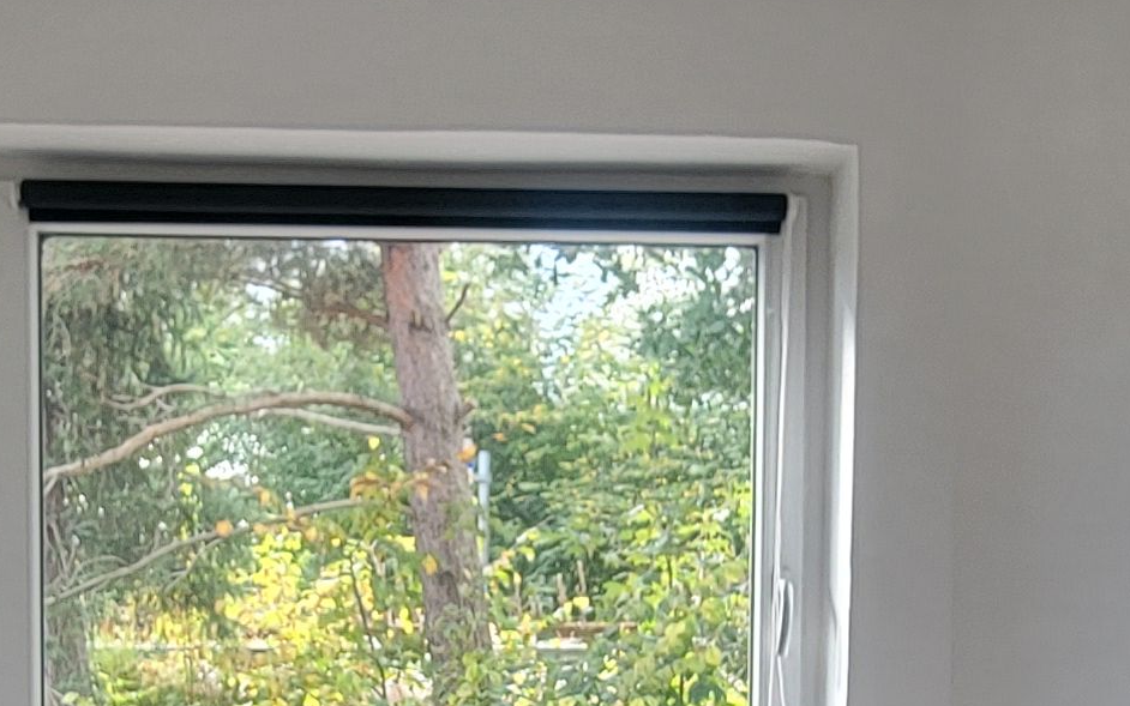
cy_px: 817
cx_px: 503
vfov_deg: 20.7
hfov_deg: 34.5
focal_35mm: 59
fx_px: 1817
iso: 50
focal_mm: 2.2
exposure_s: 1/60
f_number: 2.2
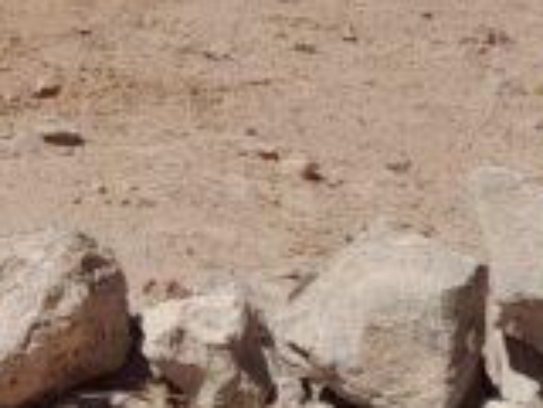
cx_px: -10
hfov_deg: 12.2
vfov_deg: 8.4
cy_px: -612
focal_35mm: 160
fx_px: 2510
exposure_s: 1/1208
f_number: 2
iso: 20
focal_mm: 4.6
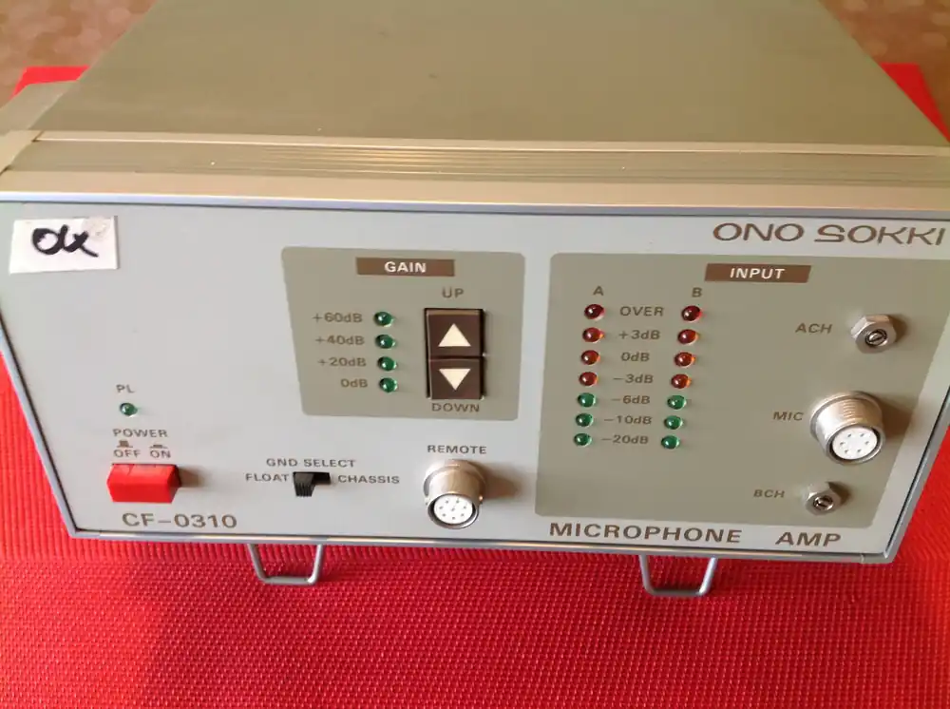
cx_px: 475
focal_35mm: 35
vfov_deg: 40.6
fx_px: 959
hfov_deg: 52.7
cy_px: 354
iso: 80
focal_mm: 4.28
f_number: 2.4
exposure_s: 1/15
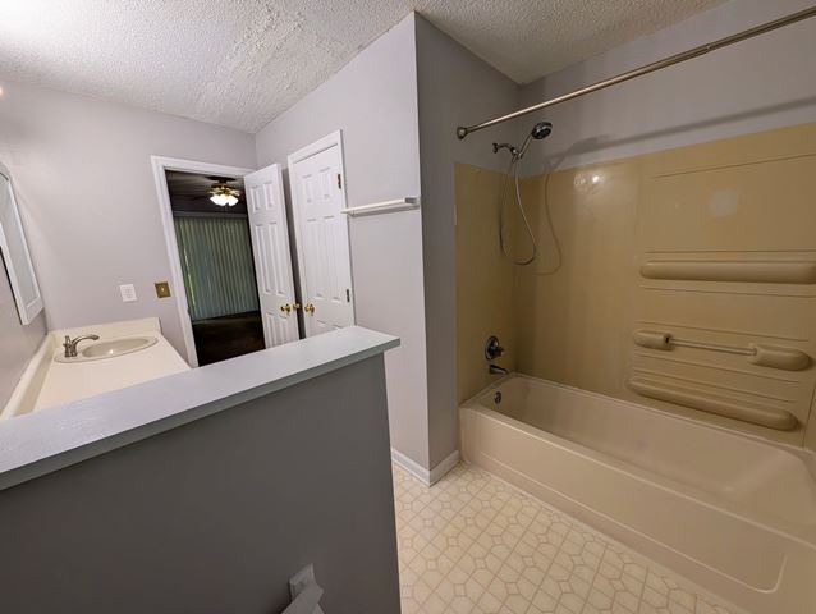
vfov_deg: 94.6
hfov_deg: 110.5
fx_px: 283
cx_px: 408
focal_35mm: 12
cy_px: 307
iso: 43
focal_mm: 2.02
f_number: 1.7
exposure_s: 1/123
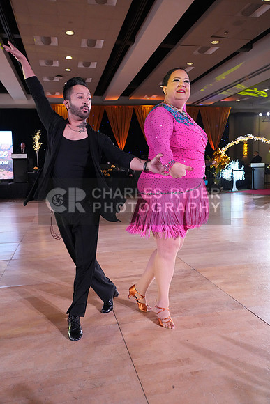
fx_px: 315
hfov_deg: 46.4
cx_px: 135
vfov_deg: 65.5
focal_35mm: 28
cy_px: 202
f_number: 5.6
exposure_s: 1/400
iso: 8000
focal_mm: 28
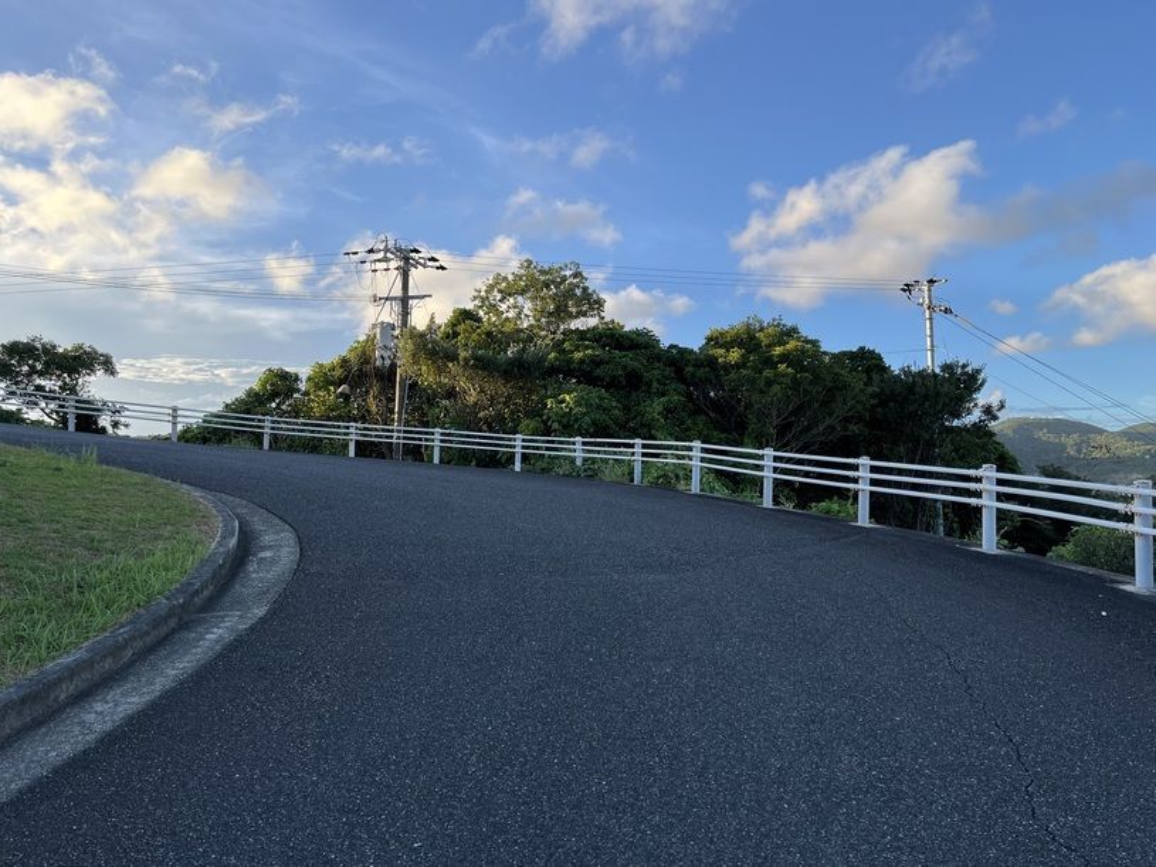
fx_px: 868
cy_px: 434
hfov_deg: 67.3
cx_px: 578
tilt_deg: +5.1
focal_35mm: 26
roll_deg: -0.3
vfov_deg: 53.1
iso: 50
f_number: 1.6
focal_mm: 5.1
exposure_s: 1/891
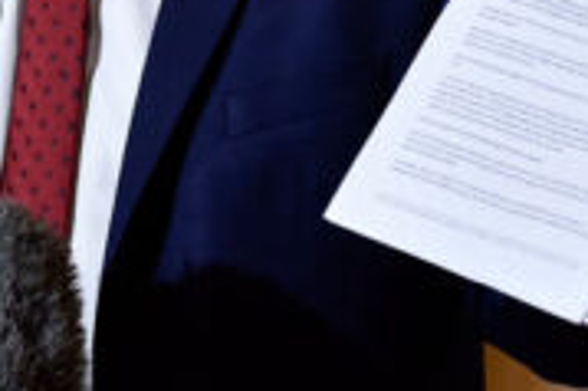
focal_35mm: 309
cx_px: 302
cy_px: -258
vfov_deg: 4.4
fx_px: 5042
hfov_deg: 6.7
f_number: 4
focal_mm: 92
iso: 1600
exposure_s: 1/160
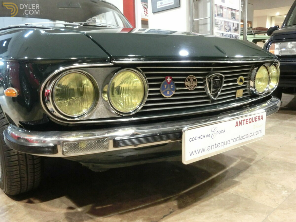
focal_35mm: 30
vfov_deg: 46.8
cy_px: 111
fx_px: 257
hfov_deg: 60.0
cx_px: 148
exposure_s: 1/8
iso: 800
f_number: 3.5
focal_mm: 5.36
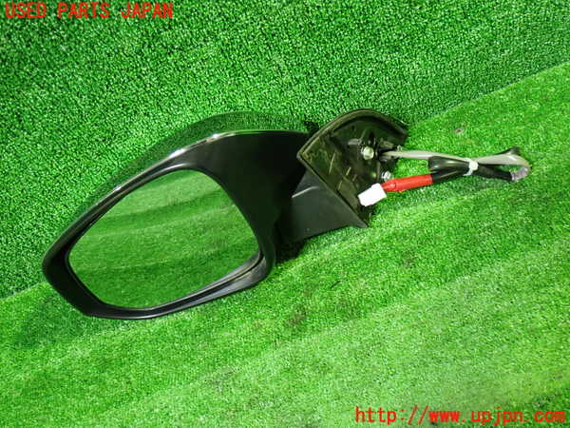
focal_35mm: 36
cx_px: 285
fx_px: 593
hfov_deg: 51.4
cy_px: 214
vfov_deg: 39.7
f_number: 2.5
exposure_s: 1/25
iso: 800
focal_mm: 6.37
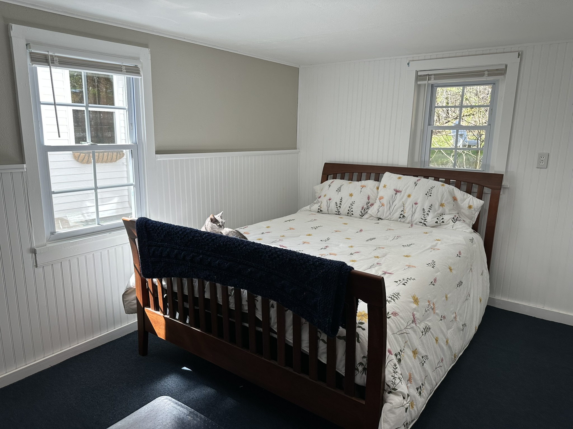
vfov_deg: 56.8
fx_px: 397
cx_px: 286
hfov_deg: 71.6
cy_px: 214
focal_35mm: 24
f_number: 1.78
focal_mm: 6.86
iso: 64
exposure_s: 1/240
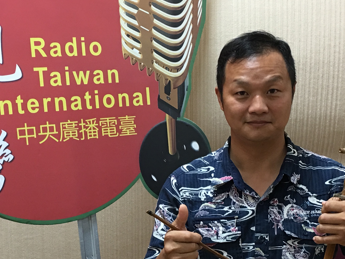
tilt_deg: -10.6
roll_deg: +1.3
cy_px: 207
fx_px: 738
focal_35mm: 74
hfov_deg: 26.3
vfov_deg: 19.7
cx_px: 139
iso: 40
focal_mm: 4.15
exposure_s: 1/15
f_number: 2.2
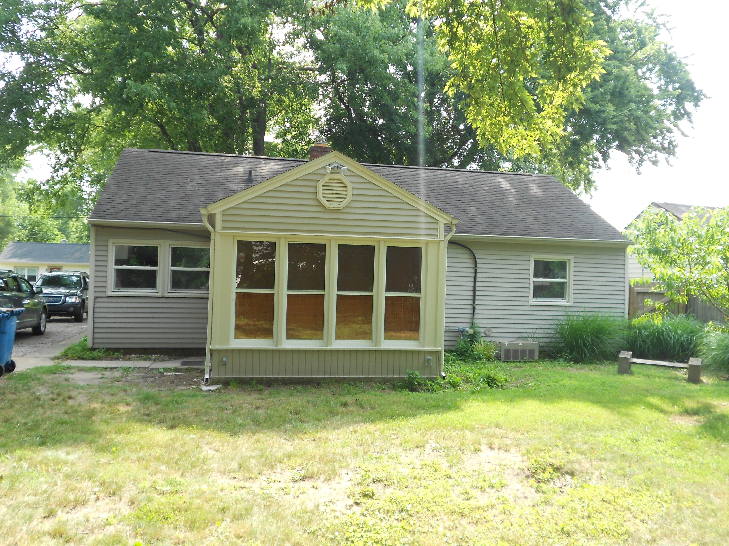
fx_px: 674
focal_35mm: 32
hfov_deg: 56.8
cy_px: 273
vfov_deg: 44.2
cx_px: 364
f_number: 3.6
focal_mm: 5.8
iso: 80
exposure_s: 1/100
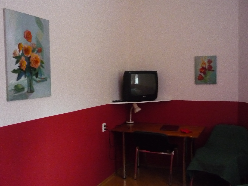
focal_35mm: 34
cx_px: 124
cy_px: 93
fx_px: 244
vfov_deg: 41.8
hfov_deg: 54.0
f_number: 2.8
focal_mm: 5.5
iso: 800
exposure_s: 1/15
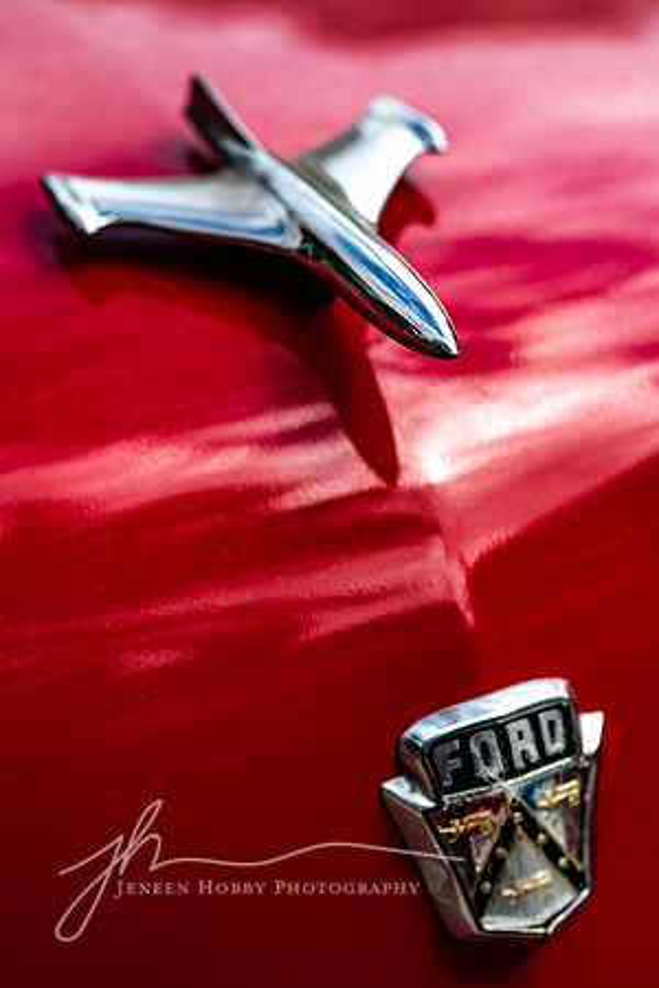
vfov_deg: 23.9
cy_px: 494
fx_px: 2334
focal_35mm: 85
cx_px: 330
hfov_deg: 16.1
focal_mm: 85
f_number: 2.8
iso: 64
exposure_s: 1/400
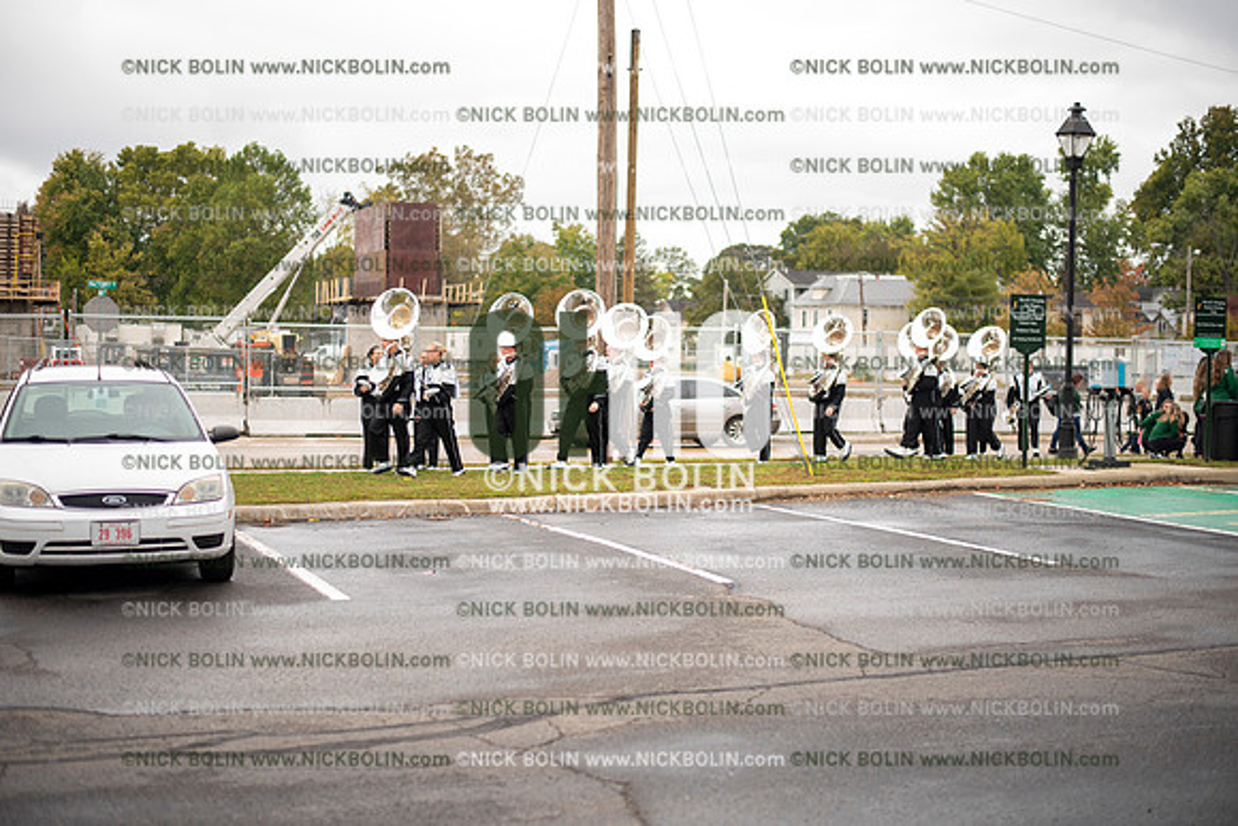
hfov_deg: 39.6
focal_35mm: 50
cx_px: 619
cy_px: 413
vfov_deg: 27.0
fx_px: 1720
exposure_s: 1/100
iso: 100
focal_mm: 50
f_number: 1.8
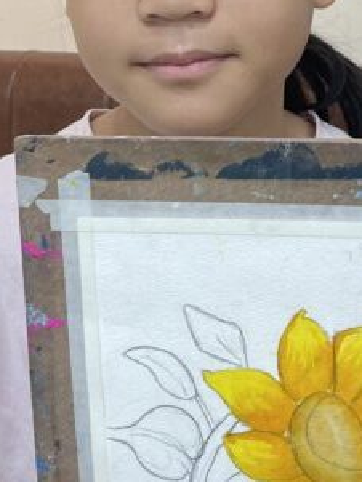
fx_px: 1156
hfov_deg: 17.7
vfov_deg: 23.1
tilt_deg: -16.8
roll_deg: +1.9
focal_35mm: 83
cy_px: 78
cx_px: 266
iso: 80
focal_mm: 5.1
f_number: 1.6
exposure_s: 1/121
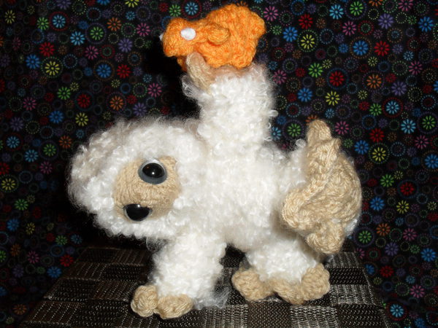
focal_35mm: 35
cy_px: 164
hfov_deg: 52.6
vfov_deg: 40.7
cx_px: 219
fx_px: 443
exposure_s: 1/45
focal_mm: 6.3
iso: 200
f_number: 3.2
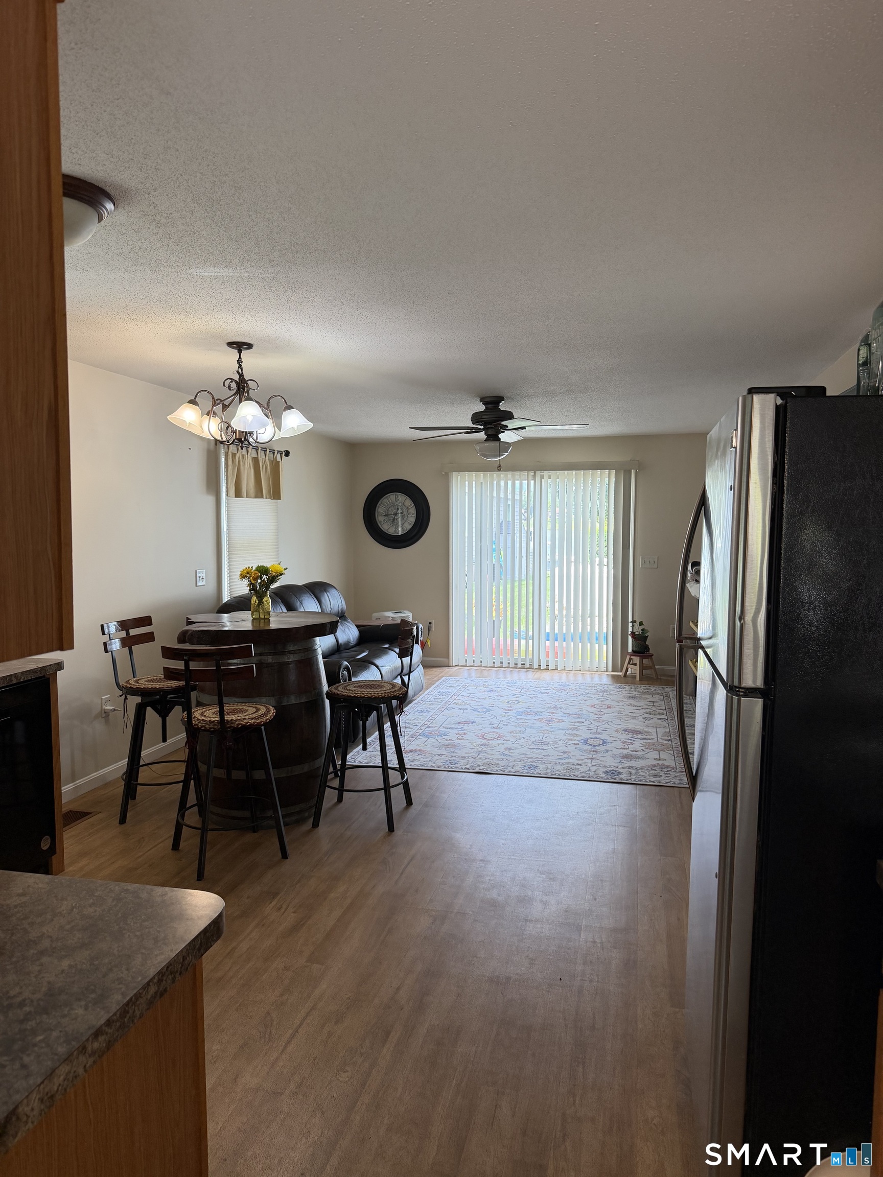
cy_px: 588
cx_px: 442
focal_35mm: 24
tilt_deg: -5.2
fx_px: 816
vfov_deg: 71.6
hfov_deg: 56.8
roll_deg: +0.1
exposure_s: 1/175
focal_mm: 6.76
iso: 200
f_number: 1.78
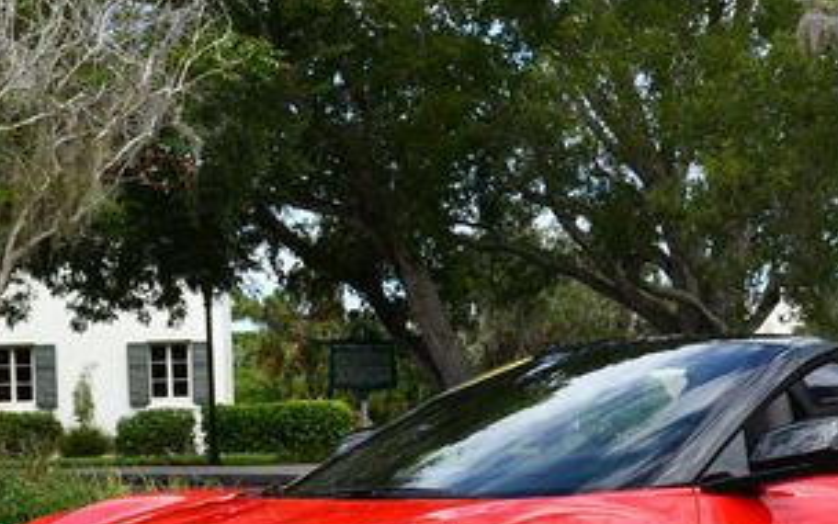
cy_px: 472
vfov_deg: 15.0
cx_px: 637
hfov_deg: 23.8
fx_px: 1964
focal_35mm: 86
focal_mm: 20
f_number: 8
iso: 125
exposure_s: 1/250
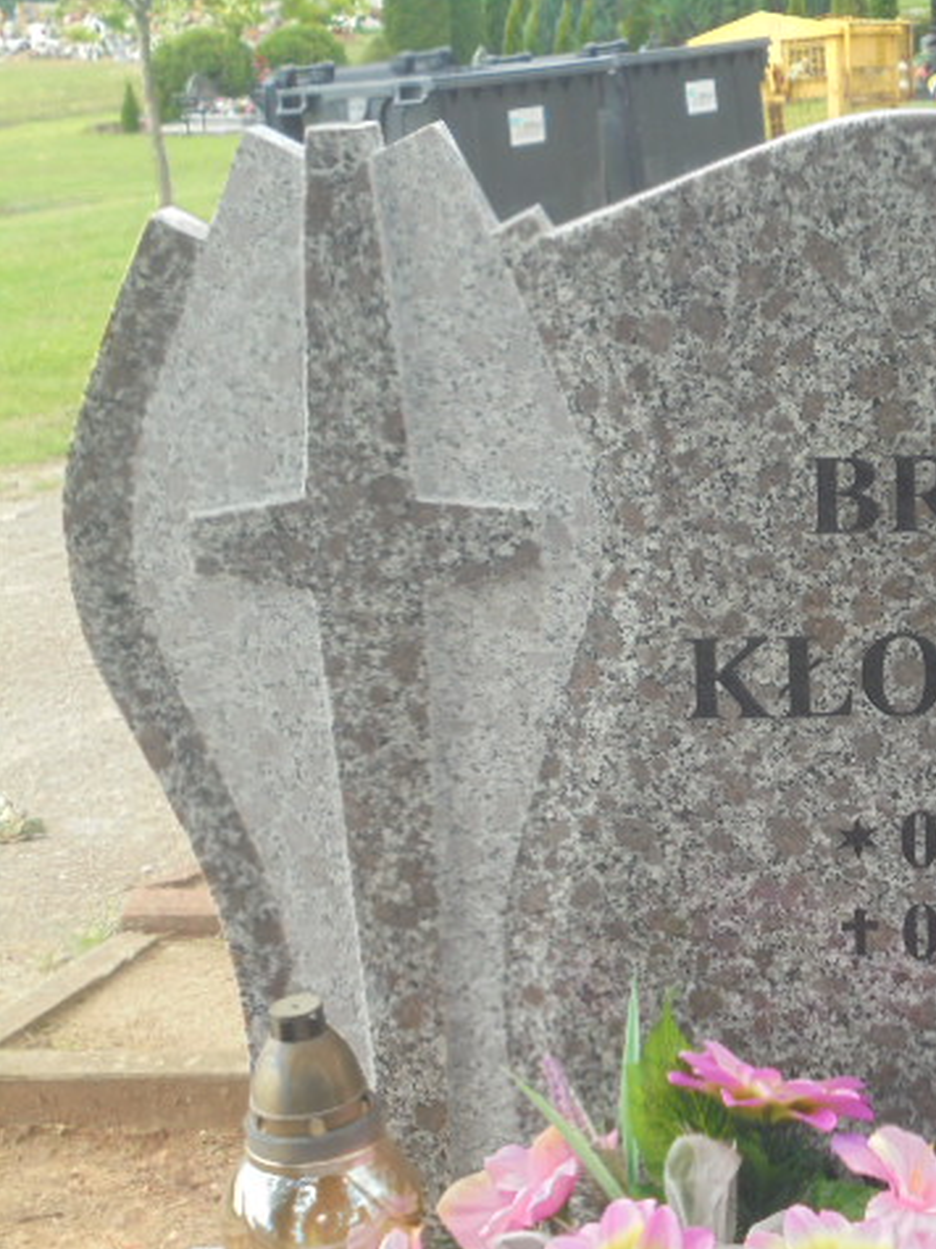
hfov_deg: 21.7
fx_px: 2381
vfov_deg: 29.4
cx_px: 839
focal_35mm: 66
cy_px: 623
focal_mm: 8.9
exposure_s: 1/100
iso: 100
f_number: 4.8
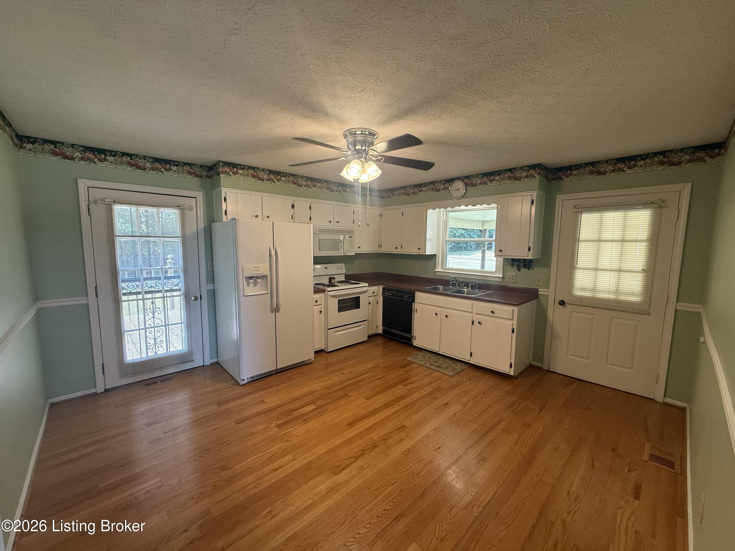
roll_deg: -0.1
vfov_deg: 85.7
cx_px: 368
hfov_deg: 102.1
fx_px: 297
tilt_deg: -6.0
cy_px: 276
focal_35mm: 14
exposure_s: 1/120
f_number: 2.2
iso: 250
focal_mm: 2.22
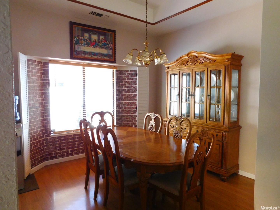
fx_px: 186
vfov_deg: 58.9
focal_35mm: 23
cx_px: 140
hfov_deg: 73.9
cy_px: 105
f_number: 3
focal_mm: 4
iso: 400
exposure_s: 1/30
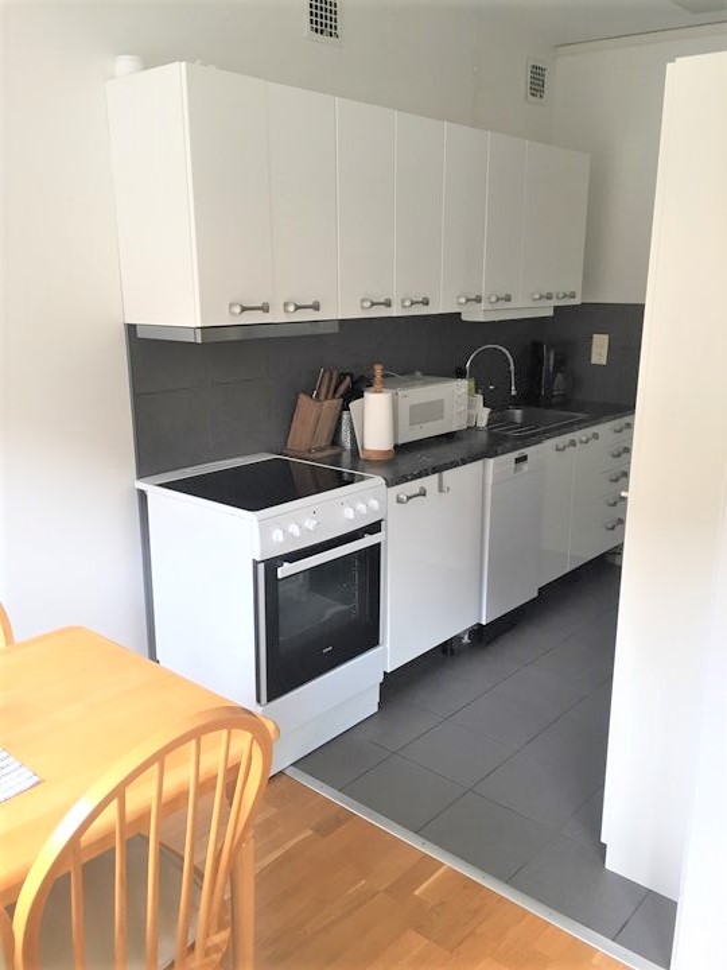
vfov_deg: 61.7
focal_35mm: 29
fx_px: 812
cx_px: 364
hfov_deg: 48.2
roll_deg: +0.8
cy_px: 485
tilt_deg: -12.5
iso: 32
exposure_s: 1/33
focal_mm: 4.15
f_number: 2.2
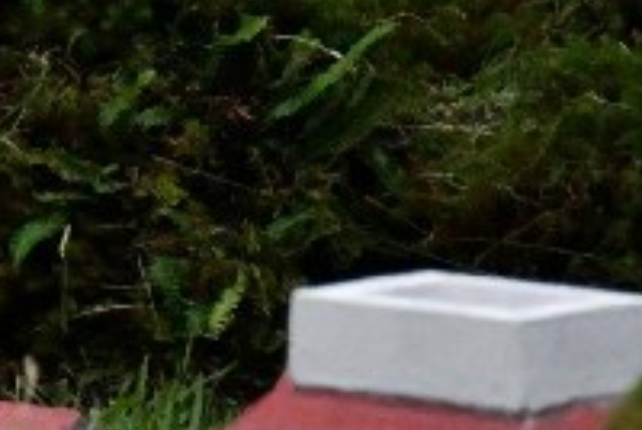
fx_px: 9037
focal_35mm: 506
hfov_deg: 4.0
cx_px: -366
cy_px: -180
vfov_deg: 2.7
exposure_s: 1/200
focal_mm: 66
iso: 12800
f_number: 5.3
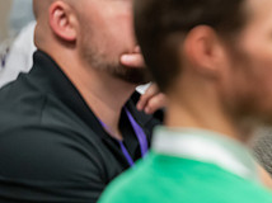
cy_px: 83
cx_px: 358
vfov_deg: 4.2
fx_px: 2763
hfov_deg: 5.6
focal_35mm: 352
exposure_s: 1/160
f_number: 2.8
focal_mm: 135
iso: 1600
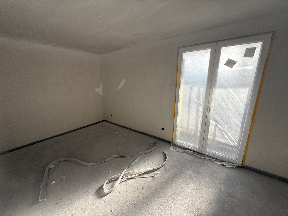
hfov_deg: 102.1
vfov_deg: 85.7
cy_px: 108
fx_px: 116
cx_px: 144
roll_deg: +0.3
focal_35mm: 14
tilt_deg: -13.7
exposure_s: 1/374
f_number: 2.2
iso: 64
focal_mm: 2.22
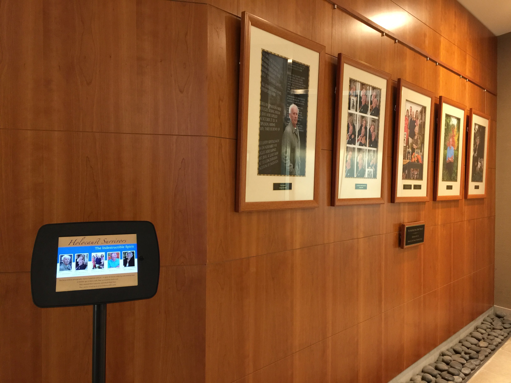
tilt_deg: -1.1
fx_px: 428
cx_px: 256
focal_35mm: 29
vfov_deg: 48.2
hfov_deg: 61.7
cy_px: 192
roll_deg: -0.2
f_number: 2.2
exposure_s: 1/10
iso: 100
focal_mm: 4.15
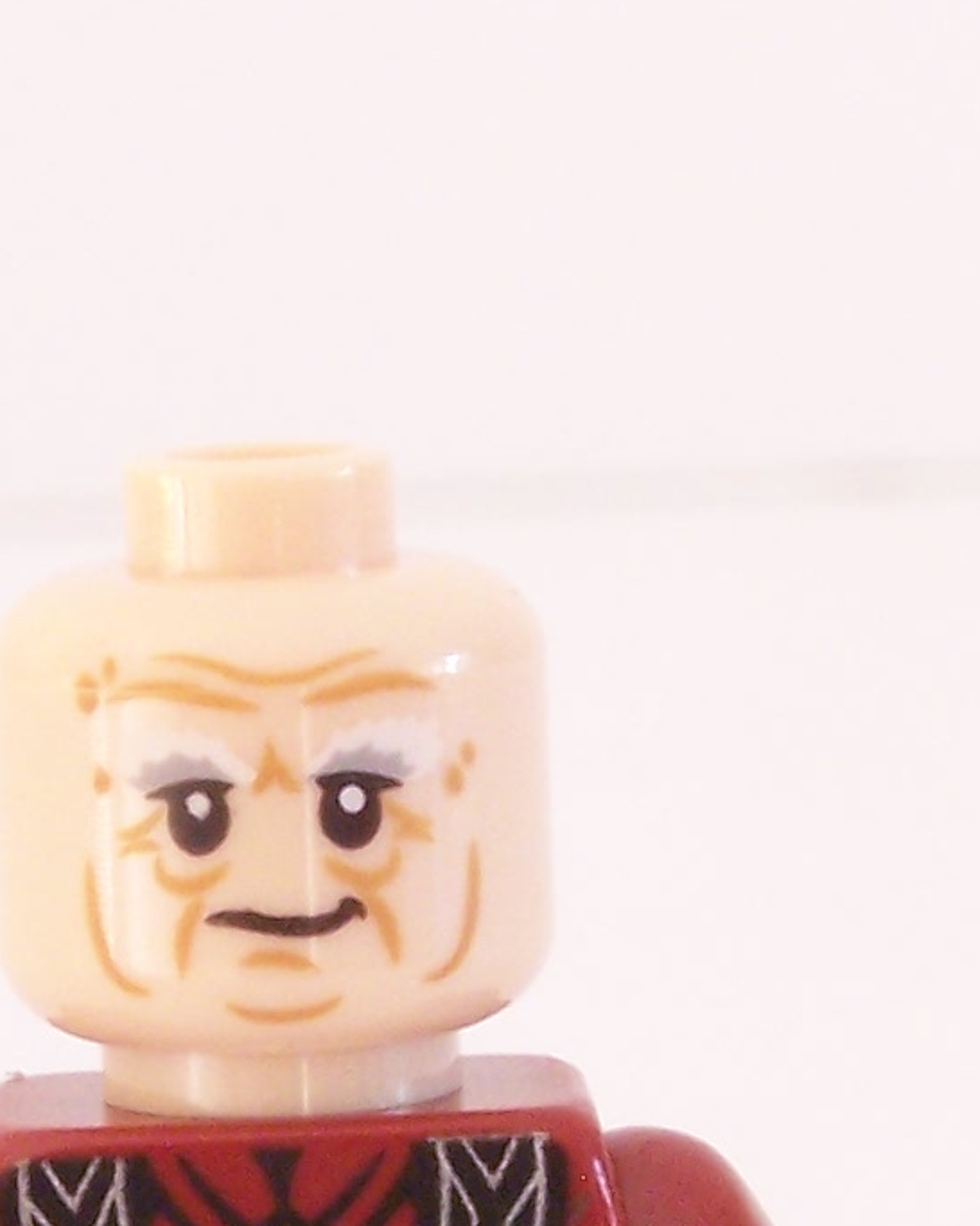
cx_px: 372
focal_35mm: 302
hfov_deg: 5.1
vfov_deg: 6.4
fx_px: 10954
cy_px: 1106
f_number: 7.1
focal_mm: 13.7
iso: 200
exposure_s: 1/4
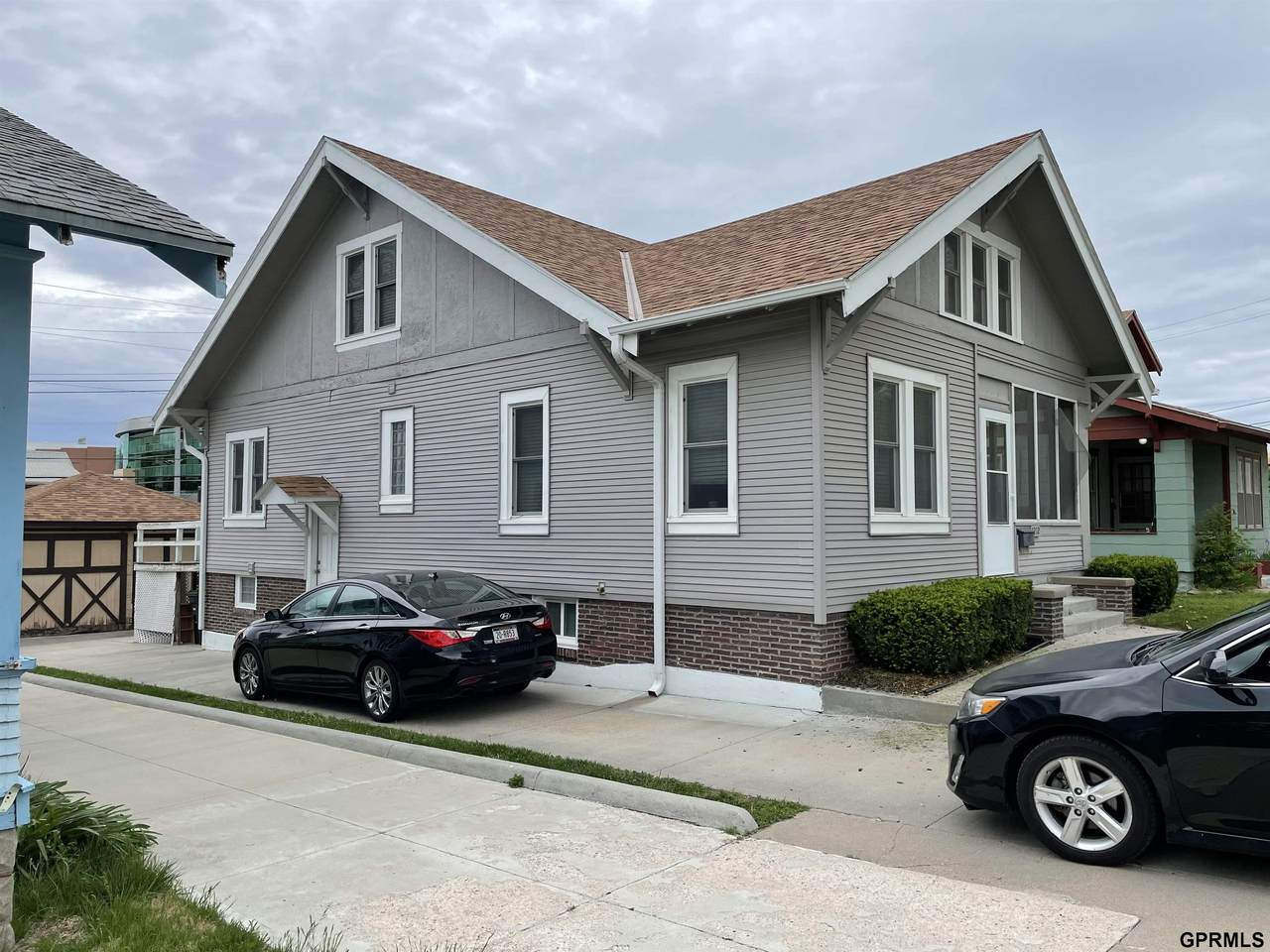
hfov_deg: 67.3
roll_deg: +0.2
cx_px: 635
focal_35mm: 26
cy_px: 476
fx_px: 954
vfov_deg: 53.1
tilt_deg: +1.7
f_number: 1.6
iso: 32
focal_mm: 4.2
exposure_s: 1/3125
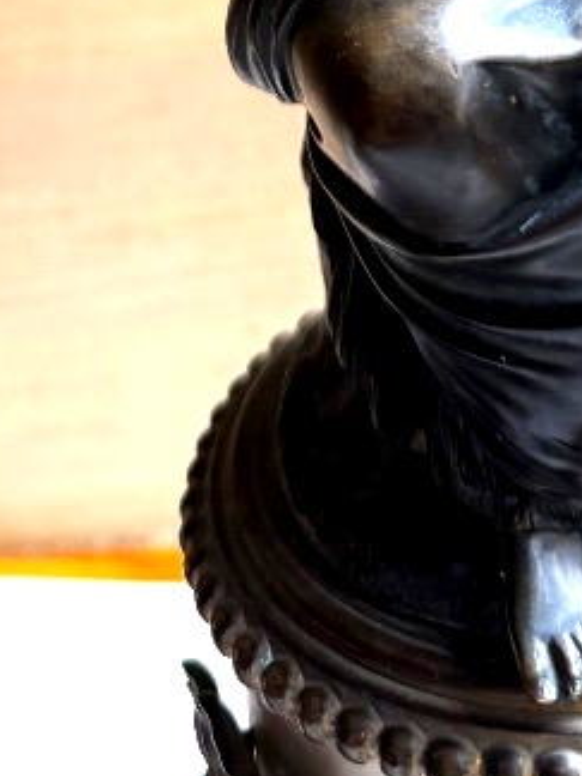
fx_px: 1995
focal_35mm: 89
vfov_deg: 18.2
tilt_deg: -12.4
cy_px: -548
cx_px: 251
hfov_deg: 16.6
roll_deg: +8.7
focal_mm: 6.76
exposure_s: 1/121
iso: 200
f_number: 1.78
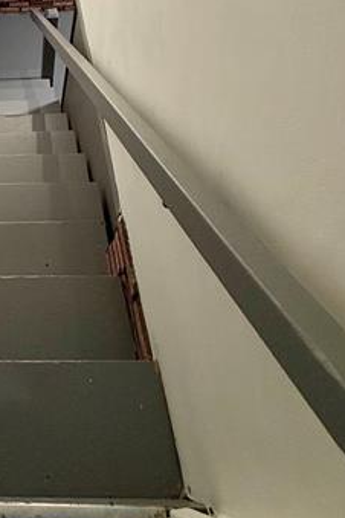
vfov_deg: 48.8
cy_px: 20
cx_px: -29
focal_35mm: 33
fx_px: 474
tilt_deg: -48.5
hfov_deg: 34.8
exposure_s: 1/60
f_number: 2.2
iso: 250
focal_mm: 2.22
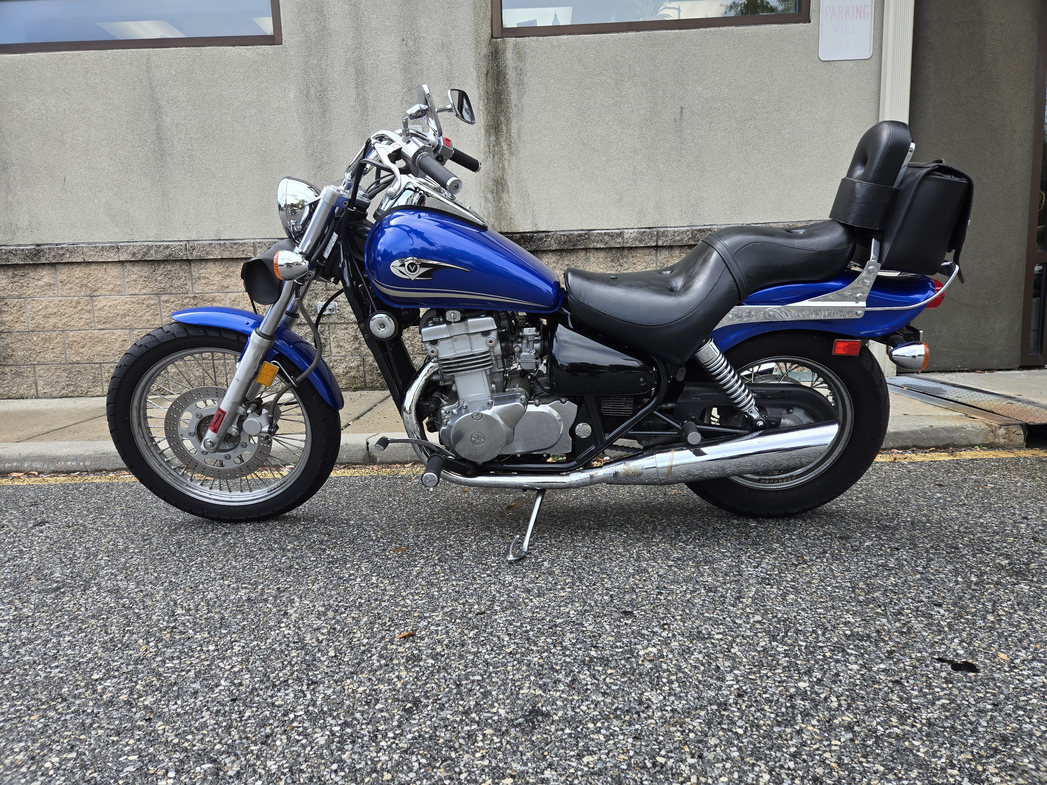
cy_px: 392
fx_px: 696
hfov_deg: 73.9
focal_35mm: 23
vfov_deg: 58.9
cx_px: 524
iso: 25
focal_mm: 5.4
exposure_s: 1/470
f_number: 1.8
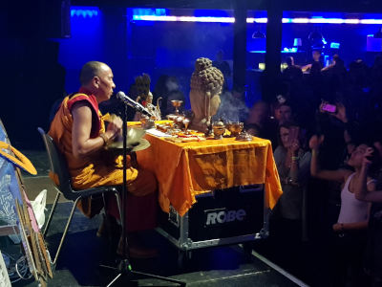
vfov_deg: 53.1
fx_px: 287
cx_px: 191
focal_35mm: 26
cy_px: 144
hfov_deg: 67.3
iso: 400
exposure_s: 1/10
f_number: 1.7
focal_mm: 4.2
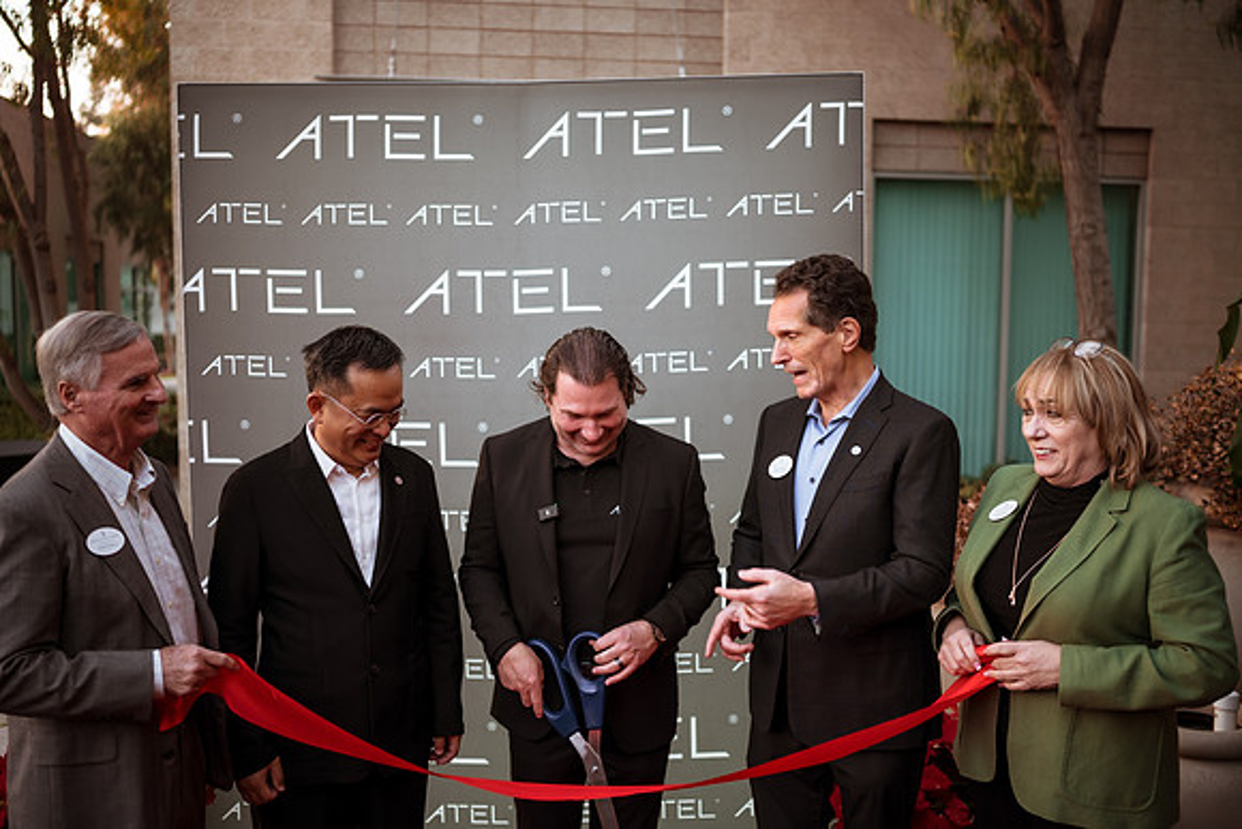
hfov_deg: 54.4
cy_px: 414
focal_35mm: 35
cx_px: 621
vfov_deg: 37.9
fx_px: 1208
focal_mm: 35
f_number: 1.8
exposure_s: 1/250
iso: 200
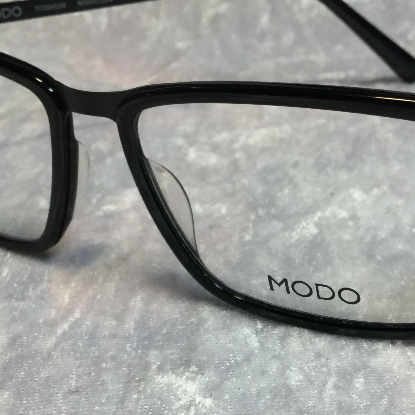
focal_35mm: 64
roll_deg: -0.2
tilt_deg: -33.5
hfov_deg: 26.9
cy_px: 248
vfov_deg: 26.8
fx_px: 868
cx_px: 239
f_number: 2.4
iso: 40
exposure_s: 1/33
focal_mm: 3.3
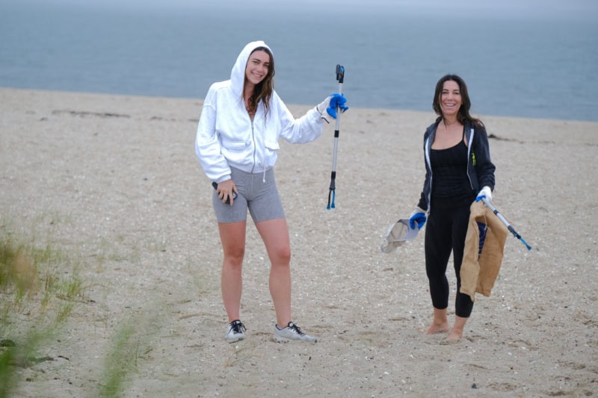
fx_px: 2092
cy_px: 199
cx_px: 299
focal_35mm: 126
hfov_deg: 16.3
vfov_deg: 10.9
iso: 80
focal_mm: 83.8
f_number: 2.8
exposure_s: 1/85
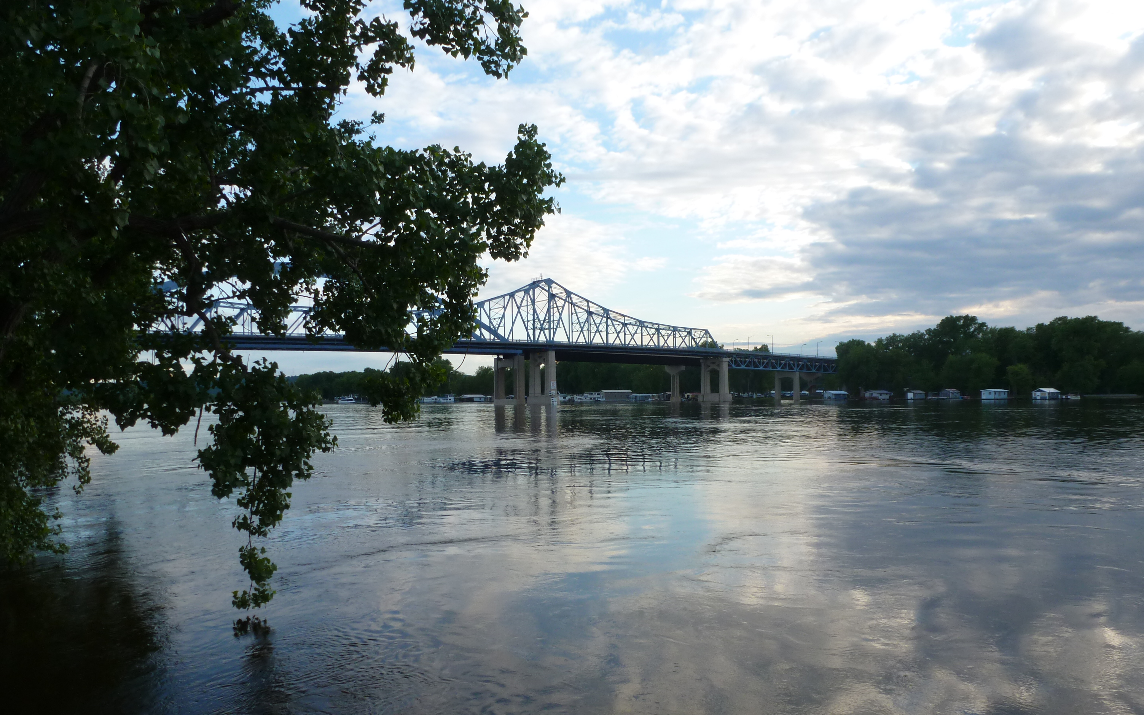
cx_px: 581
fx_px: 811
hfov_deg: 70.4
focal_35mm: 26
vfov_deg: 47.5
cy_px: 396
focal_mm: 4.3
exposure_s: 1/200
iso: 100
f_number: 4
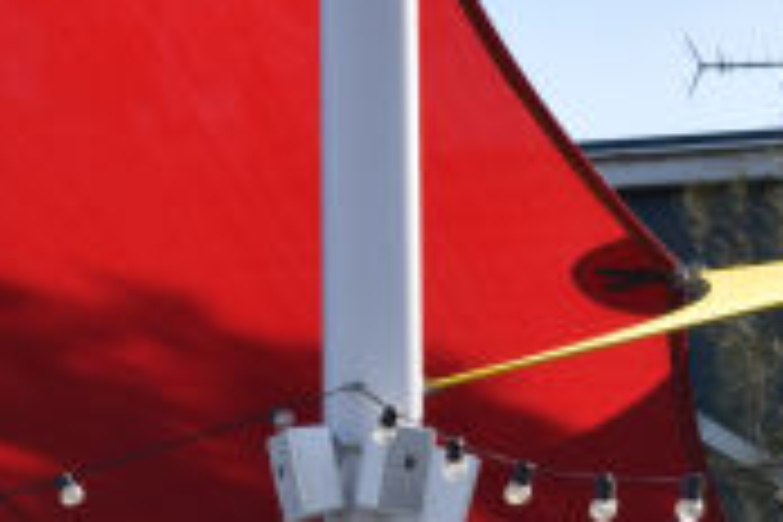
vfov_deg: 6.2
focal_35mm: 220
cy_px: 243
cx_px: 486
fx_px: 4785
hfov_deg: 9.4
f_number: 9
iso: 100
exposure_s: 1/200
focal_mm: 38
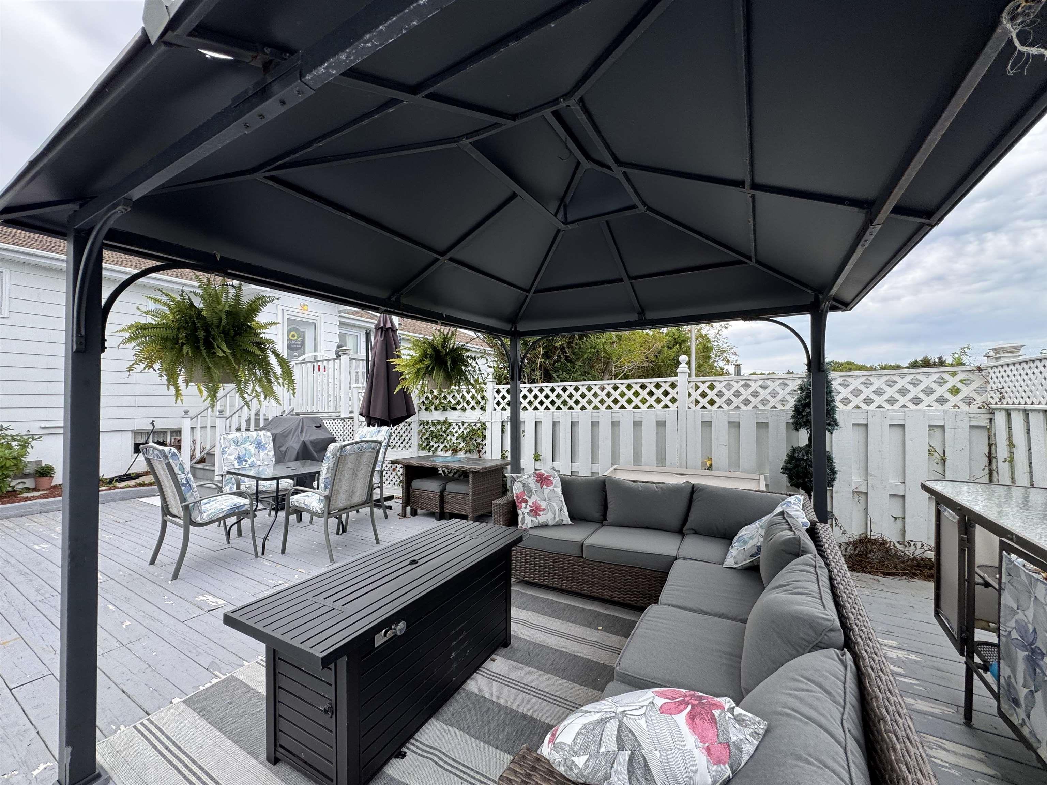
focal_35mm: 14
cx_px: 524
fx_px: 423
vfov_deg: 85.7
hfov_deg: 102.1
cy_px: 392
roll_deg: +0.2
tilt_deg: +3.3
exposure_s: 1/433
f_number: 2.2
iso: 40
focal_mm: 2.22
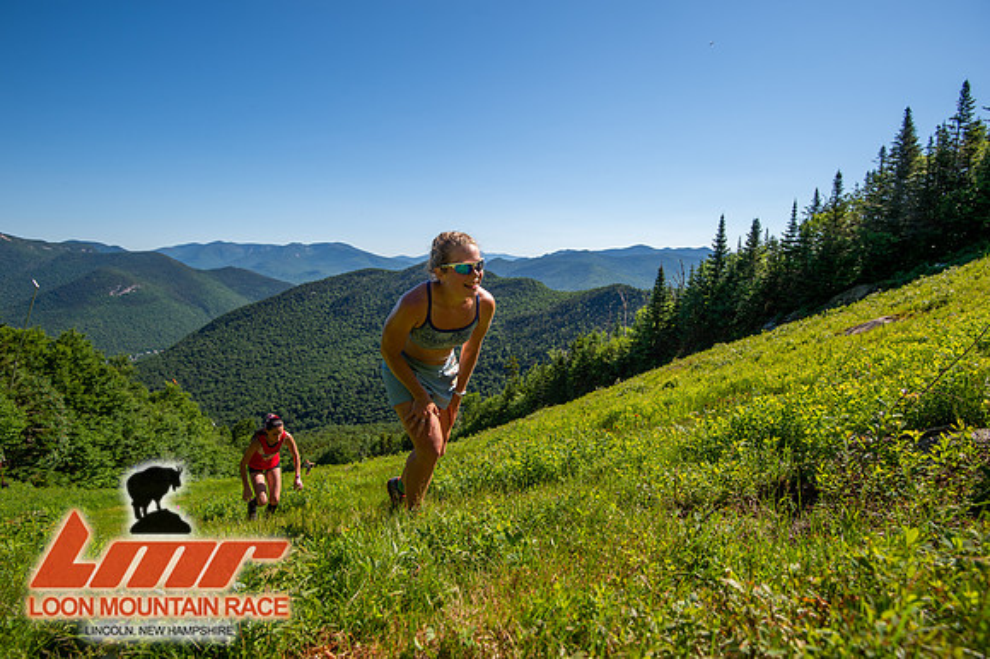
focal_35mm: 18
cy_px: 330
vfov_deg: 67.3
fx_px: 495
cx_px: 495
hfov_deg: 90.0
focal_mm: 18
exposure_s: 1/640
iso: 100
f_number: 5
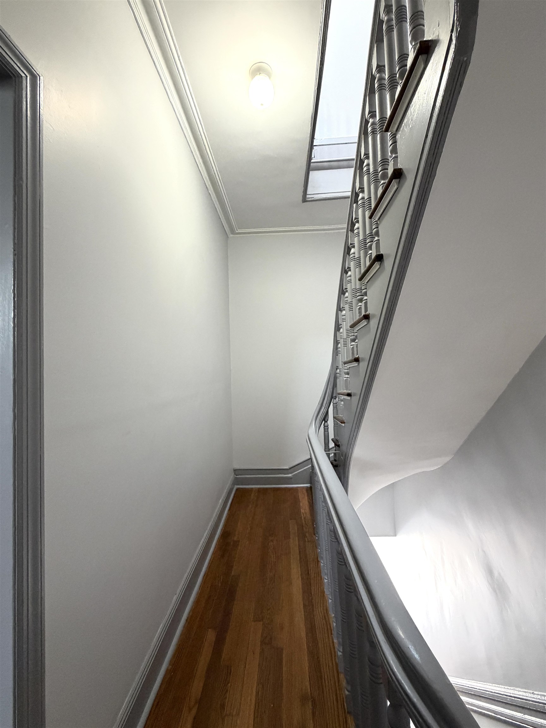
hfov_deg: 85.7
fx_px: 294
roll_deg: +0.0
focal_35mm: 14
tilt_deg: +2.1
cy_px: 364
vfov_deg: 102.1
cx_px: 273
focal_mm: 2.22
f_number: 2.2
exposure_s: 1/60
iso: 320
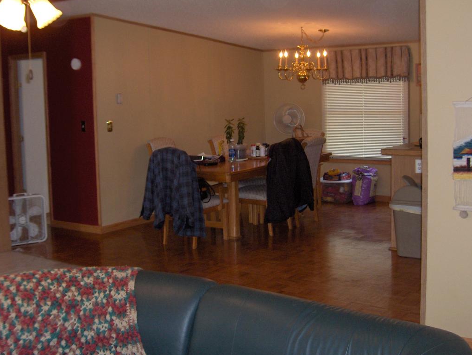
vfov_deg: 29.7
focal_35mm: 49
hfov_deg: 38.9
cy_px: 161
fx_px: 669
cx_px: 219
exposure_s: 1/60
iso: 100
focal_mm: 8
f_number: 2.8
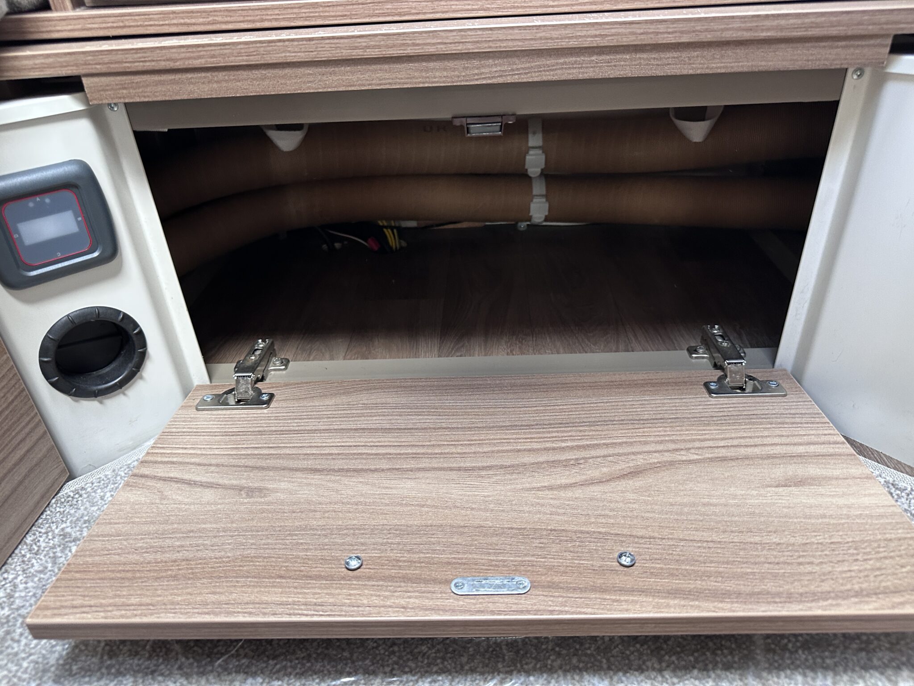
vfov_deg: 56.8
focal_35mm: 24
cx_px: 457
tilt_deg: -30.8
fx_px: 634
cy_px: 343
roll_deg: +3.0
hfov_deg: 71.6
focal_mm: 6.86
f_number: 1.78
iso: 320
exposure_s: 1/60
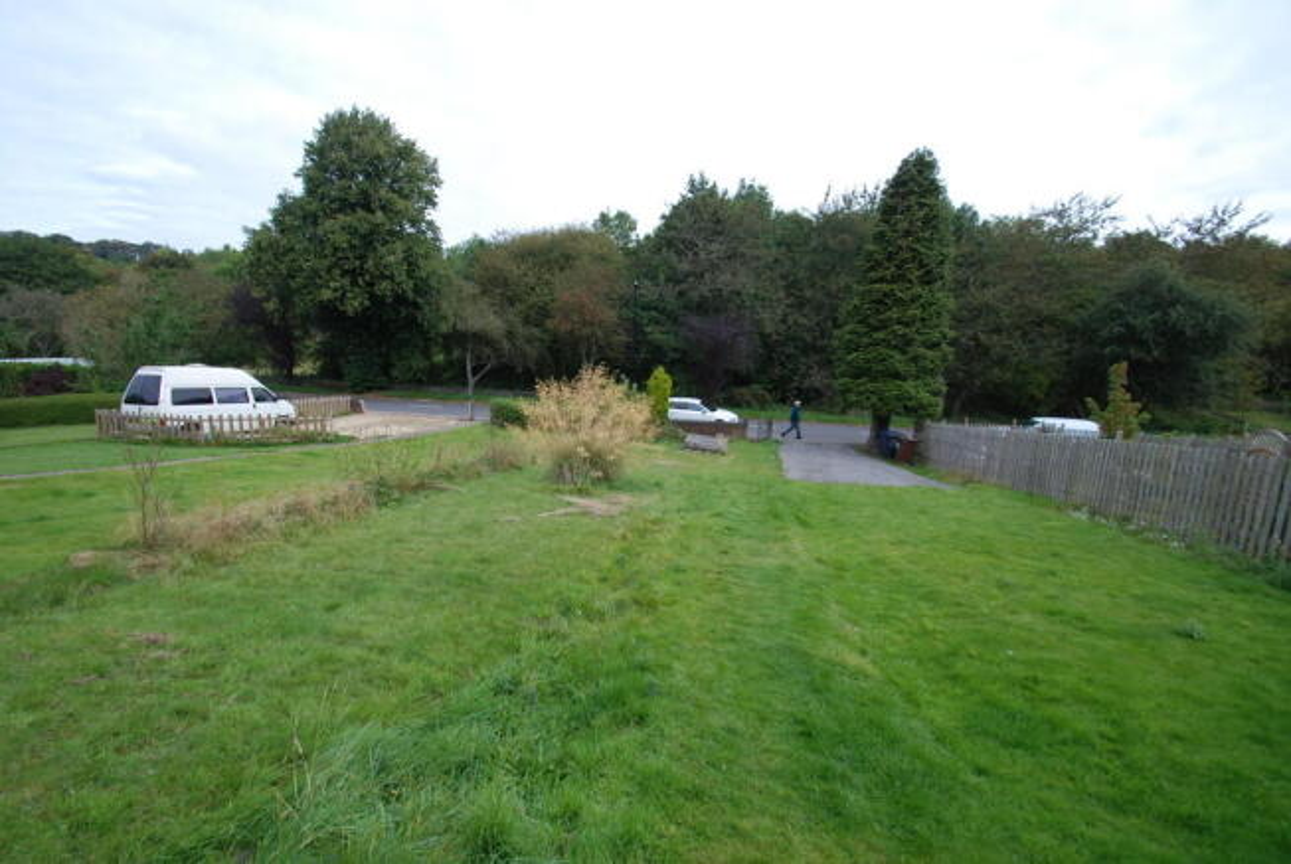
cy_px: 432
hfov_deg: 100.3
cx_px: 646
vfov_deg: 77.5
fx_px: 539
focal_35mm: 15
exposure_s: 1/125
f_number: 5.6
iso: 100
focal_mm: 10
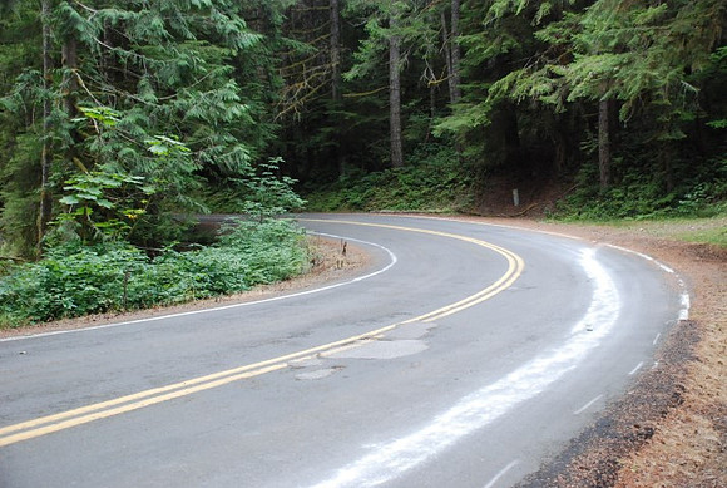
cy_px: 244
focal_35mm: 42
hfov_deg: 46.3
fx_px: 850
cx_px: 364
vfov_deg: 32.0
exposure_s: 1/160
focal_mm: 28
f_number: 4
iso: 1600
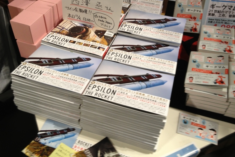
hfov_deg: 48.4
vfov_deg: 33.3
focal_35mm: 40
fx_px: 261
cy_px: 60
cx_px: 107
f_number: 2.4
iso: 80
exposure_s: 1/20
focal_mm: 4.28
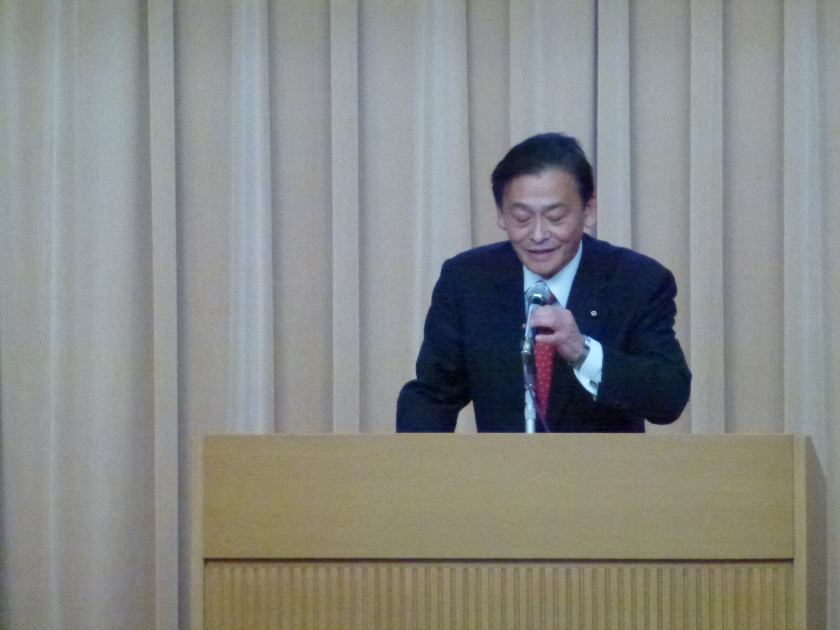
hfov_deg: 6.1
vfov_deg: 4.5
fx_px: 7935
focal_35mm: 327
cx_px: 420
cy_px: 315
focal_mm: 58.6
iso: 1600
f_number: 5.8
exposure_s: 1/50
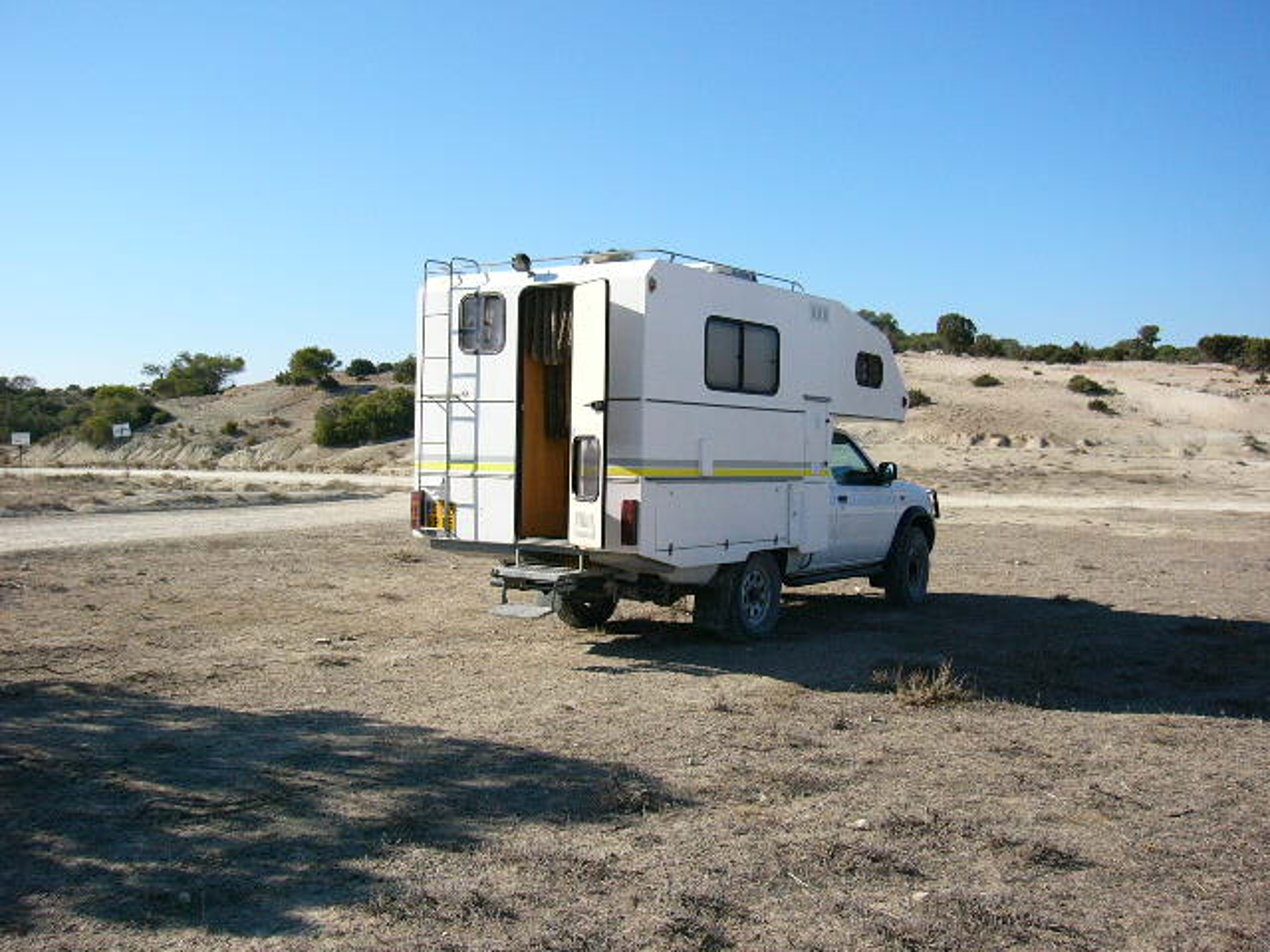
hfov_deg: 52.6
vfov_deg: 40.7
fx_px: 1284
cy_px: 476
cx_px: 635
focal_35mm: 35
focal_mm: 5.8
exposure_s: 1/250
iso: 100
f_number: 8
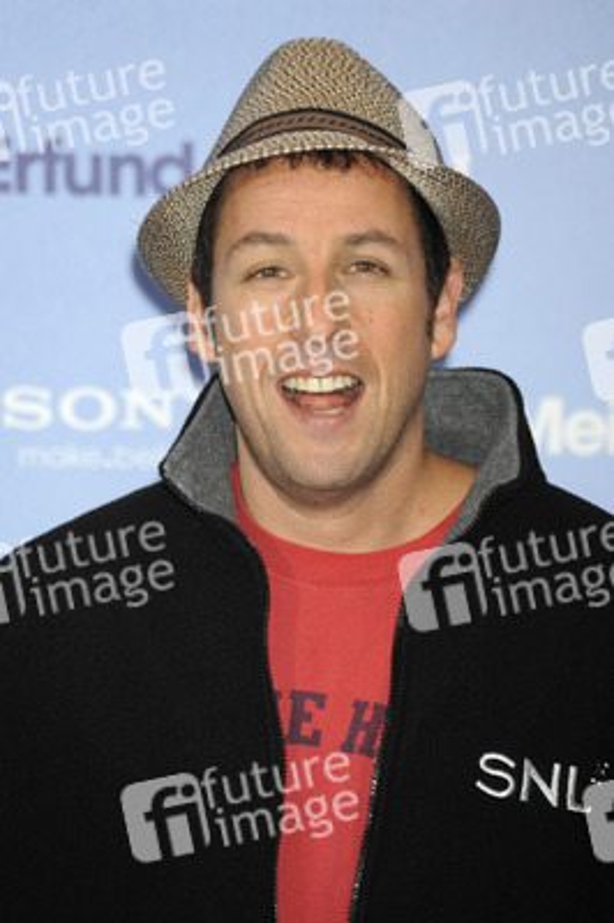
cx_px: 307
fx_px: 5381
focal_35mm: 210
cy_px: 462
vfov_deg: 9.8
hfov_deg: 6.5
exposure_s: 1/160
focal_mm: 210
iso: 800
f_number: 5.6
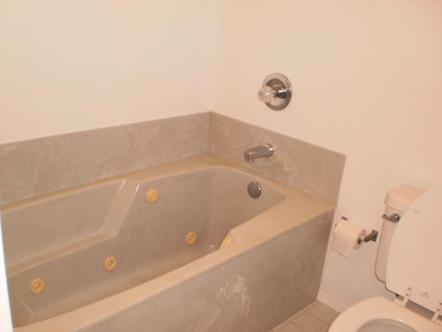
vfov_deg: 39.7
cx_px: 221
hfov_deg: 51.4
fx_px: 460
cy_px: 166
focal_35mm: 36
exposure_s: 1/30
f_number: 3.1
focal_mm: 6.3
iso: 125
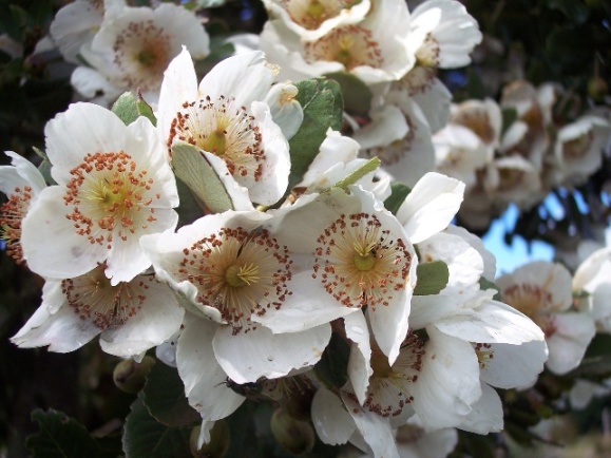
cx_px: 306
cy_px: 229
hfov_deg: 36.8
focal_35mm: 52
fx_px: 918
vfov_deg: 28.0
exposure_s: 1/500
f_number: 4
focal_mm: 10.7
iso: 100
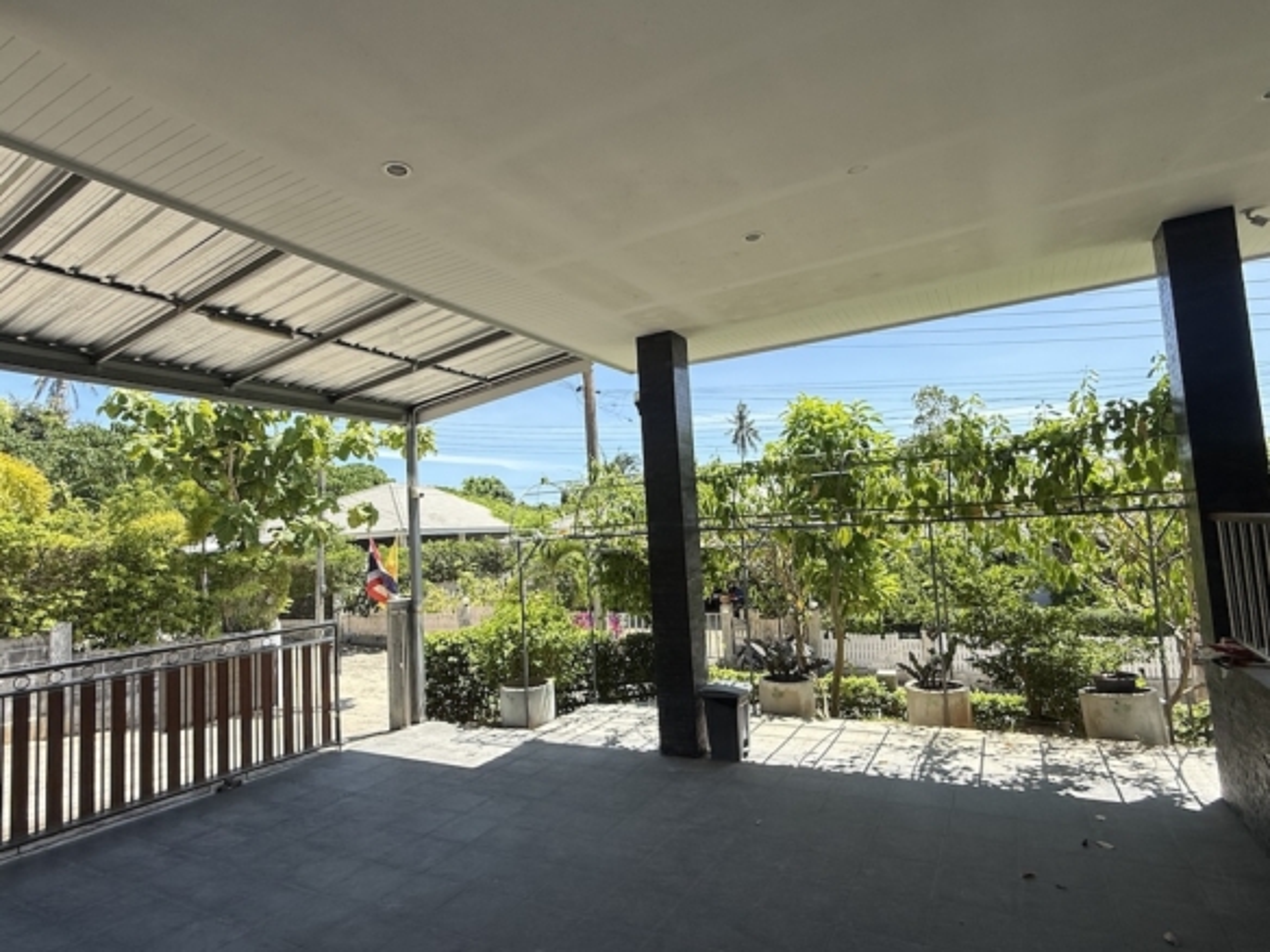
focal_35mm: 14
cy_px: 476
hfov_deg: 102.1
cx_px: 635
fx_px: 514
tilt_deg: +5.9
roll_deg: +3.4
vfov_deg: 85.7
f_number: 2.2
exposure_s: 1/1211
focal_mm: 2.22
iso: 50
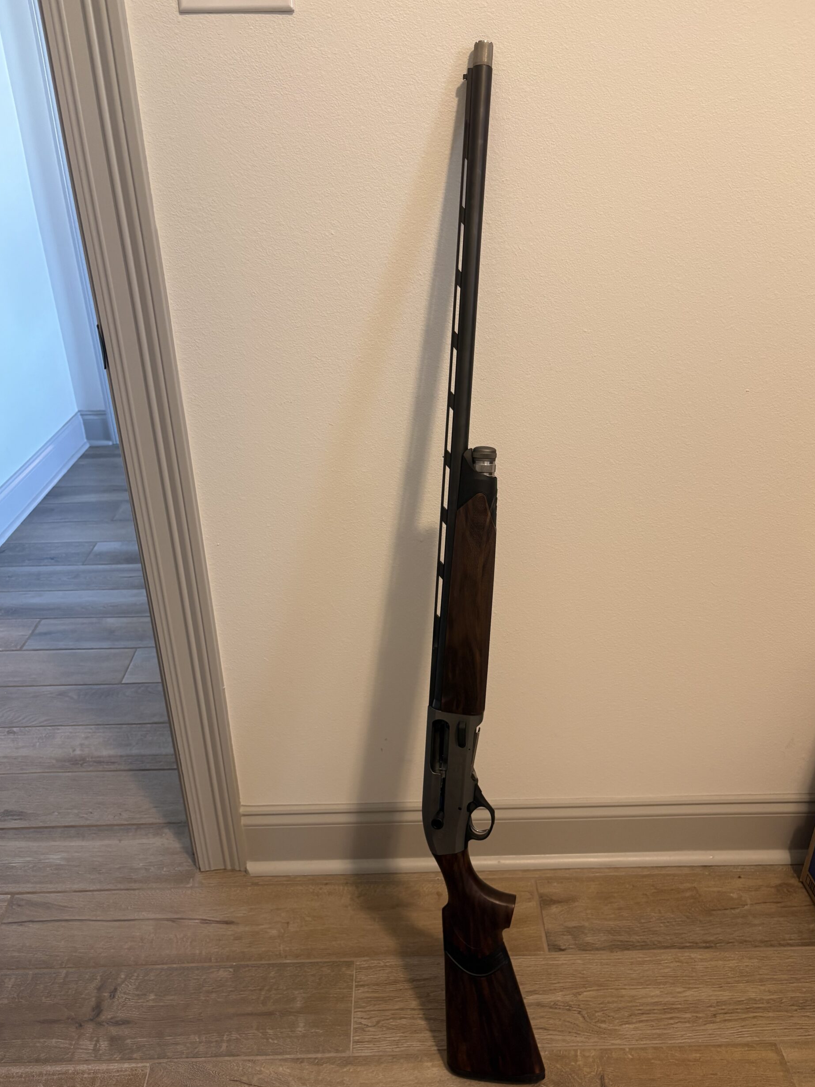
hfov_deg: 51.4
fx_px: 848
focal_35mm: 27
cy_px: 564
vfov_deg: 65.3
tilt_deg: -28.1
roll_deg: +0.6
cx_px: 409
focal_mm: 5.96
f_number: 1.6
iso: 160
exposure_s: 1/60
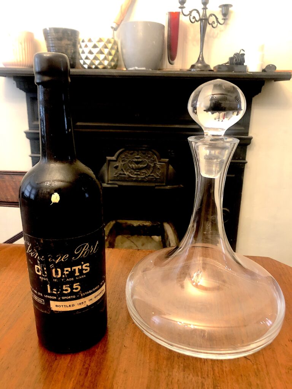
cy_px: 194
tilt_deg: -15.8
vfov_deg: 63.4
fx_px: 315
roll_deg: -1.0
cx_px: 146
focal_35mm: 28
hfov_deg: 49.7
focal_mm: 3.99
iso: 100
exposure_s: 1/9
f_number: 1.8
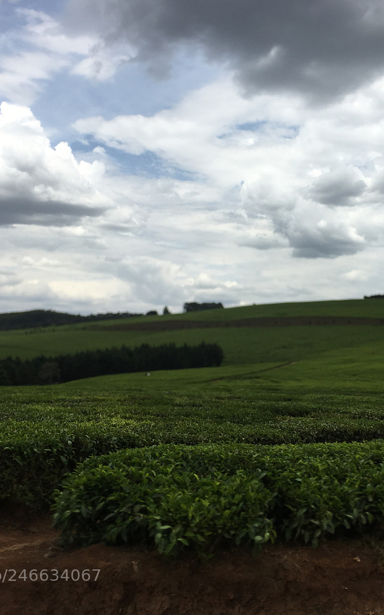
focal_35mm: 42
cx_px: 246
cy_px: 301
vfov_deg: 47.2
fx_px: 703
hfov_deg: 30.4
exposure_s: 1/2137
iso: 25
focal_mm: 4.15
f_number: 2.2
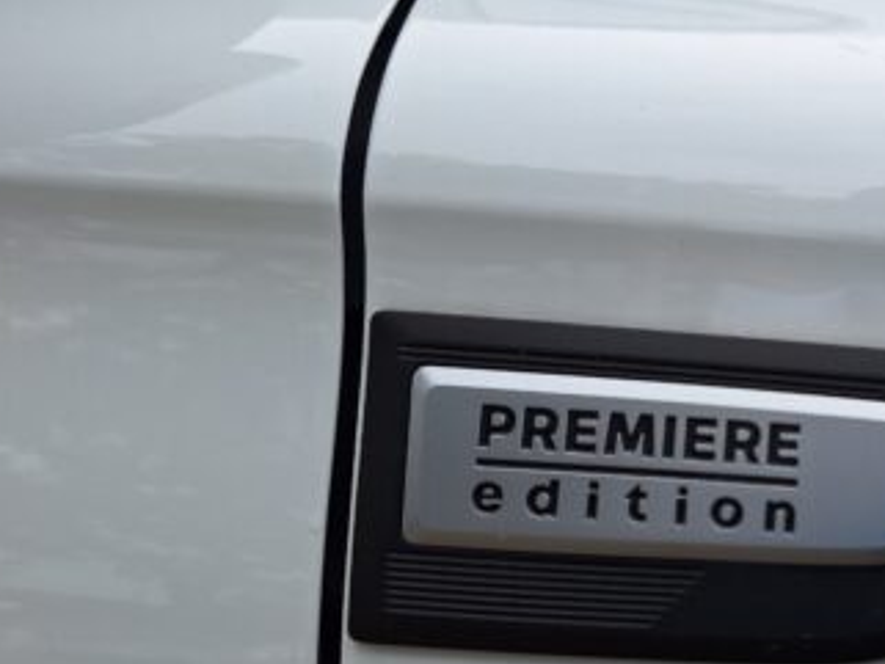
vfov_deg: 33.4
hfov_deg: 40.7
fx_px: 1100
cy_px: 435
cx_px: 783
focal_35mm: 43
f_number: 1.8
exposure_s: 1/1650
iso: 40
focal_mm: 5.54
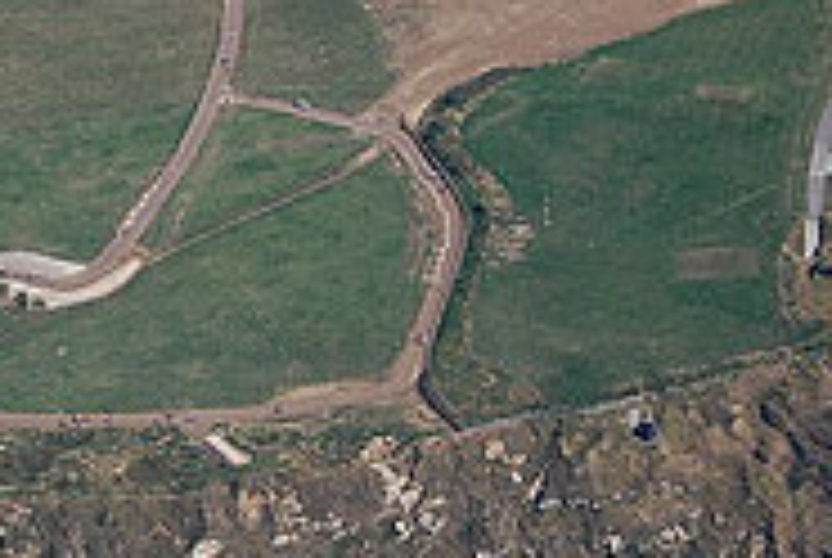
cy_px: 171
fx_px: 5579
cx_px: -135
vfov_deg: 5.7
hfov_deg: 8.4
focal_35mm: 241
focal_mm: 66
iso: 125
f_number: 5.6
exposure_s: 1/500
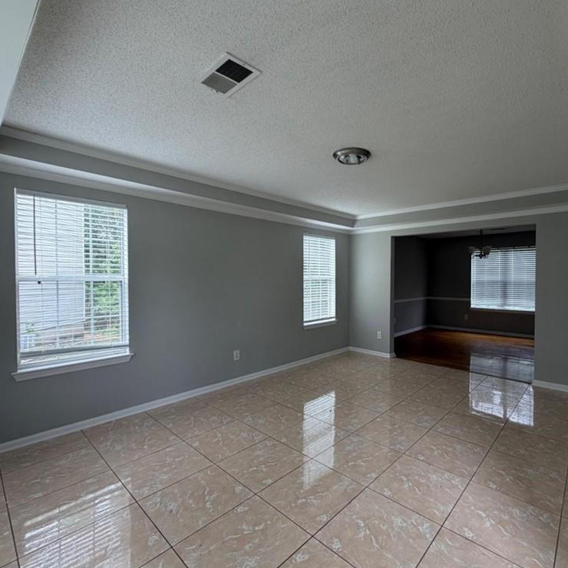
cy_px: 282
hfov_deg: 82.8
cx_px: 344
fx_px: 316
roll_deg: -0.3
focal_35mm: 17
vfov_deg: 84.0
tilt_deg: -0.9
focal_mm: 2.22
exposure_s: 1/120
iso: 80
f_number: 2.2
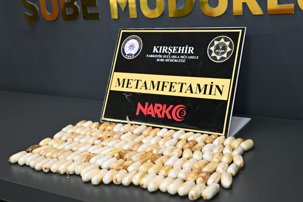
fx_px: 421
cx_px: 152
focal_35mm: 50
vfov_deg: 27.0
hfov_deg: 39.6
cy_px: 101
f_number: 5.6
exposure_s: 1/60
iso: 4000
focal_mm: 50
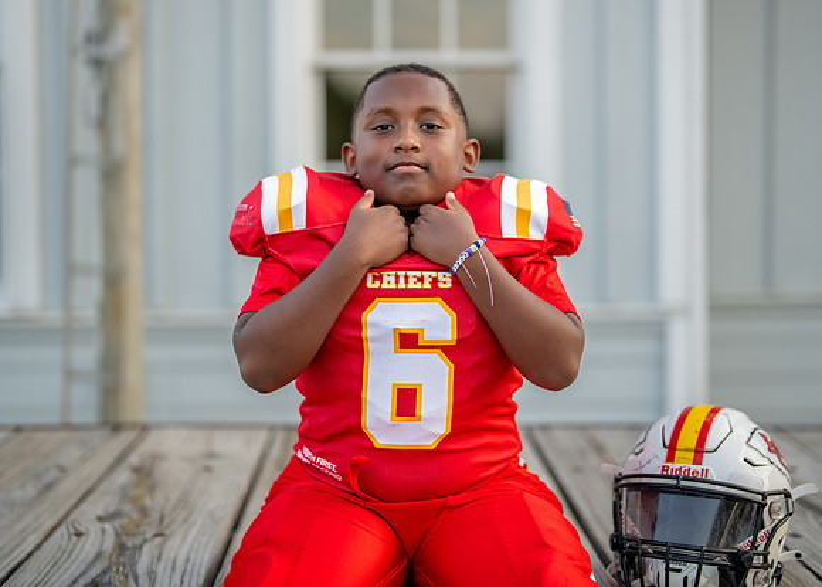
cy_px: 249
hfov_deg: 32.0
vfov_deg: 23.1
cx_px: 424
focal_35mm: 61
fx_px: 1435
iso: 200
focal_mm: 50
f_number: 1.2
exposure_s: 1/1250
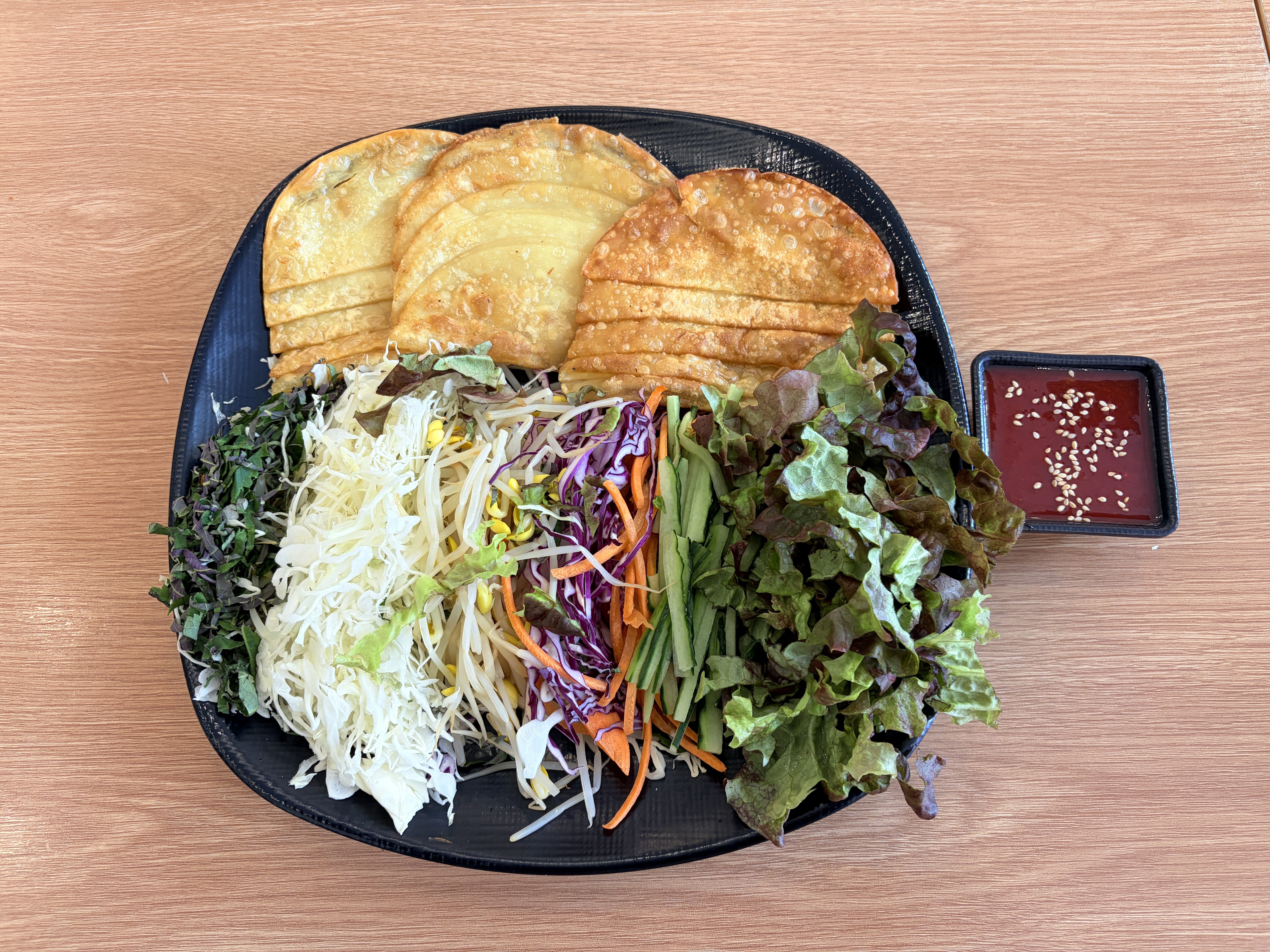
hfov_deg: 67.3
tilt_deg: -73.8
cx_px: 635
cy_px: 476
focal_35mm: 26
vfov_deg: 53.1
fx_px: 954
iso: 125
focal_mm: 5.96
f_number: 1.6
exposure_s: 1/120
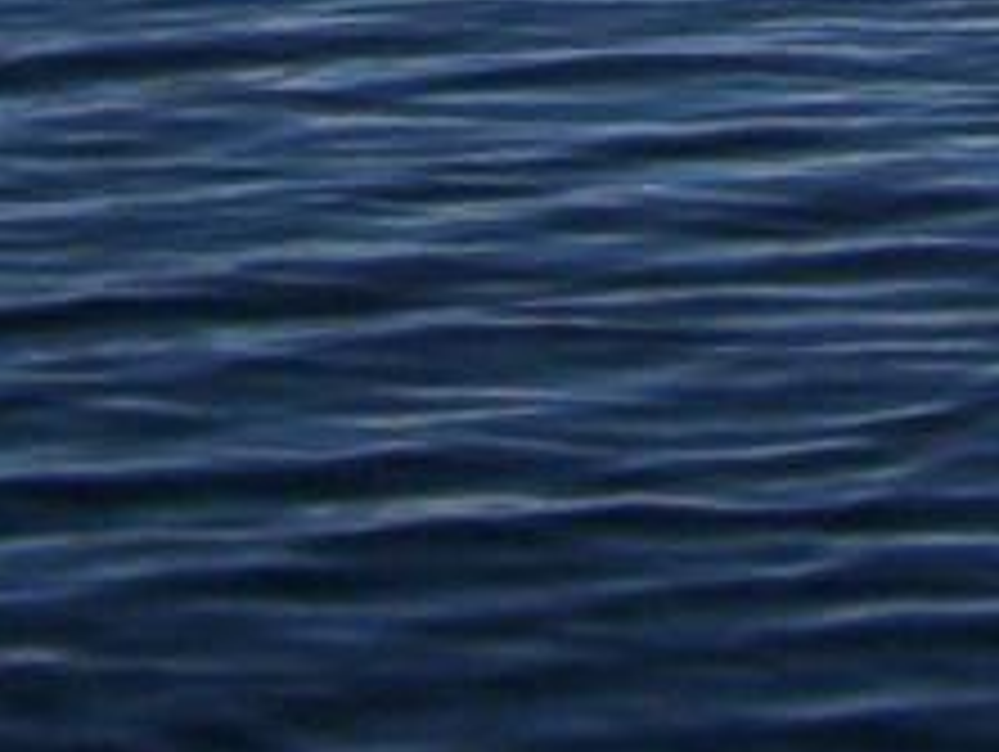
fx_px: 6009
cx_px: 1724
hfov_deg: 9.1
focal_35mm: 208
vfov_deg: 6.7
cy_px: -1171
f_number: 5.24
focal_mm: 5.54
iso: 100
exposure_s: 1/700
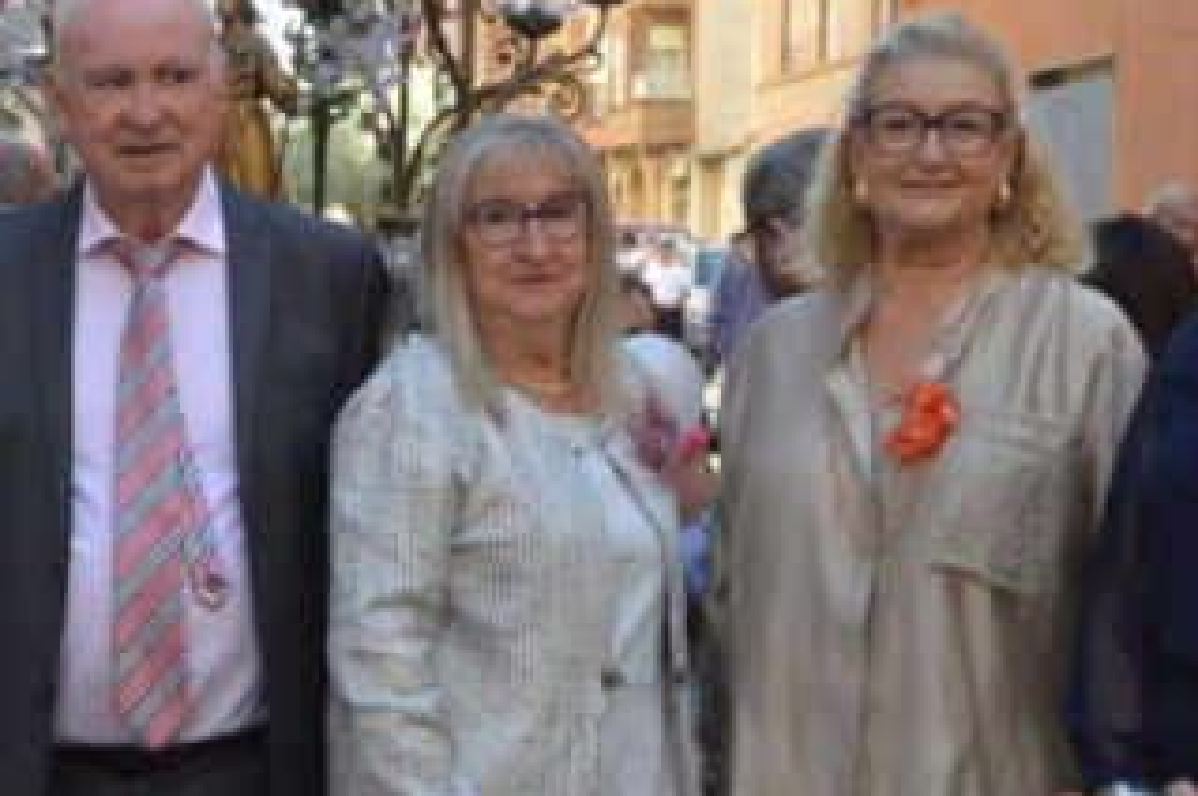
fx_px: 3524
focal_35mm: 106
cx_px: 180
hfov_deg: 19.0
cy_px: 520
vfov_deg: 12.9
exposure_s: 1/125
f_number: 5.6
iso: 250
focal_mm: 22
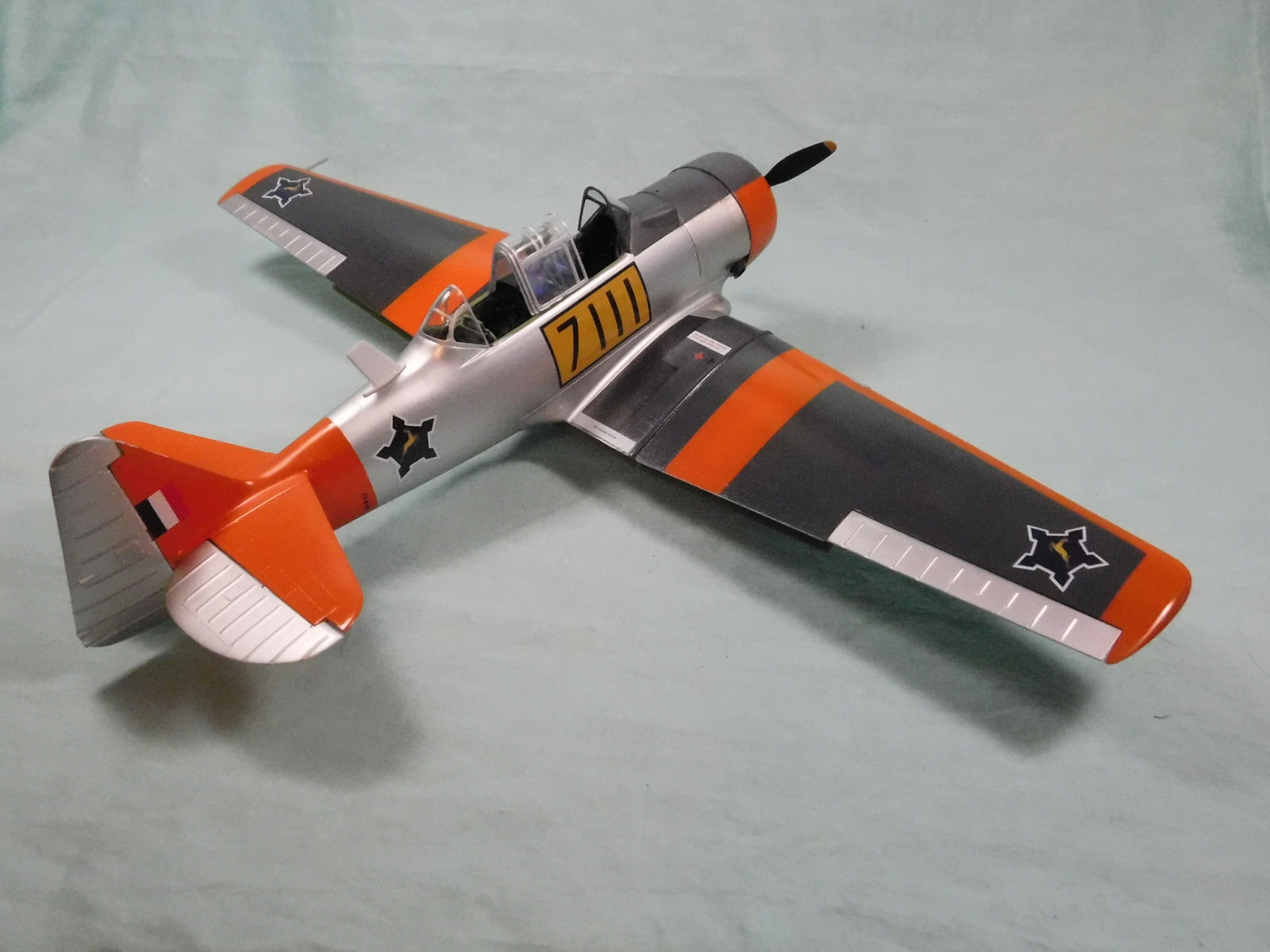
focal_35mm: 30
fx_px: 1101
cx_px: 635
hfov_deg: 60.0
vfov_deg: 46.8
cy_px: 476
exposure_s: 1/160
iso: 1600
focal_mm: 5.3
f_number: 3.2
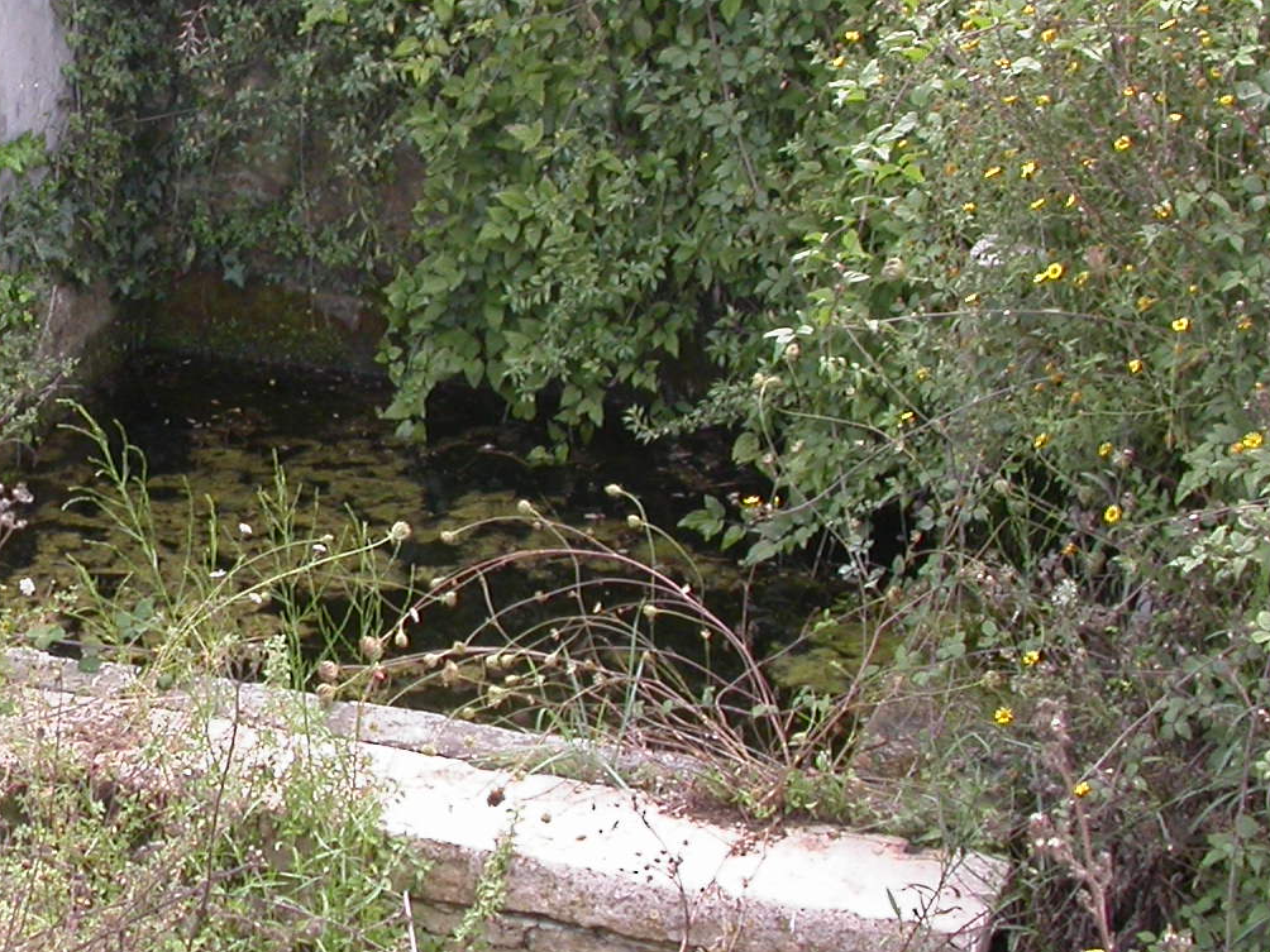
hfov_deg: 21.9
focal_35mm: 86
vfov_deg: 17.1
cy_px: 327
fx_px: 3155
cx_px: -11
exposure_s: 1/129
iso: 100
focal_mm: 7.85
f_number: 4.2
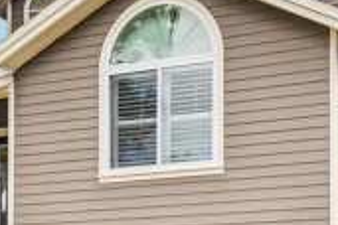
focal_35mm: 75
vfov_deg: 18.1
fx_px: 704
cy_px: 56
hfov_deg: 25.8
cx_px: 324
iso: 400
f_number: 8
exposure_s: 1/640
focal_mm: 16
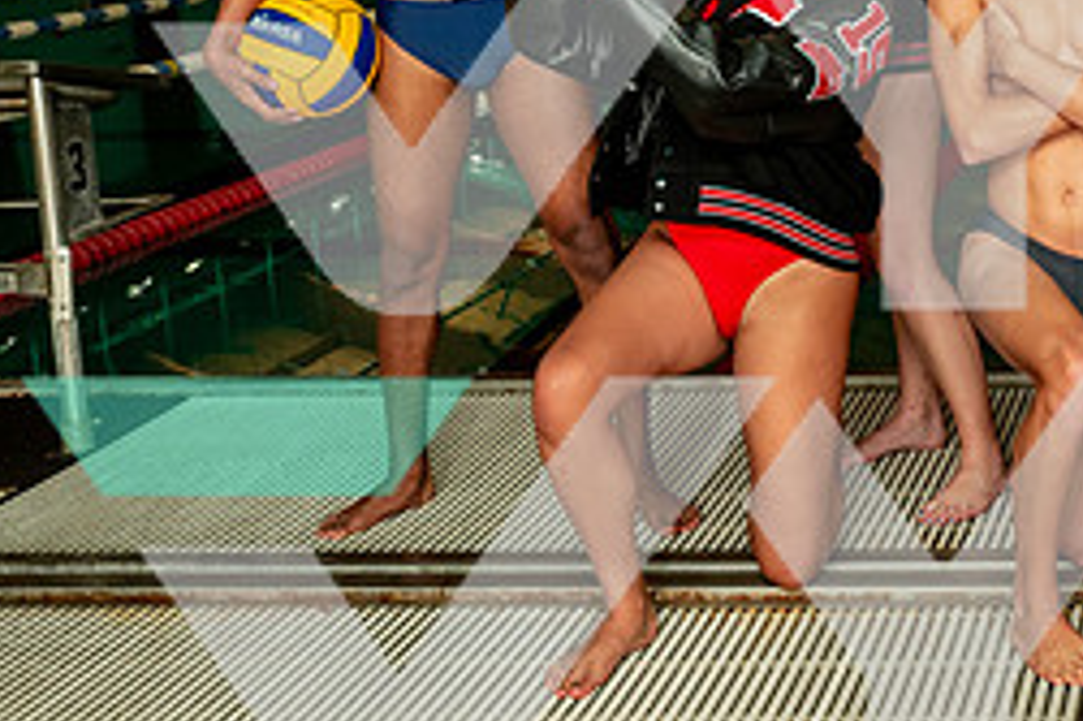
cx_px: 1135
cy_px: 84
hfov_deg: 25.7
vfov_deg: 18.1
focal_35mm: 74
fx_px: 2225
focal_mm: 32
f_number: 7.1
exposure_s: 1/200
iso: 800
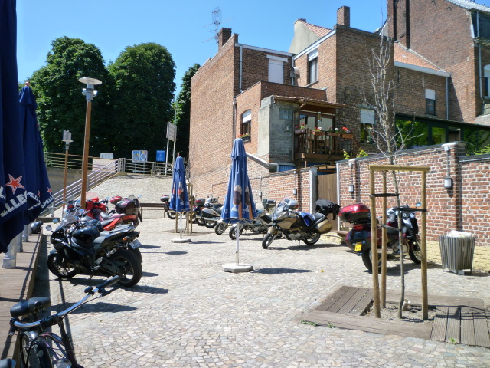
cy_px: 184
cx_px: 245
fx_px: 411
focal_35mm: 29
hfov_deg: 61.7
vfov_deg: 48.2
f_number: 3.5
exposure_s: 1/400
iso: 125
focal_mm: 5.2
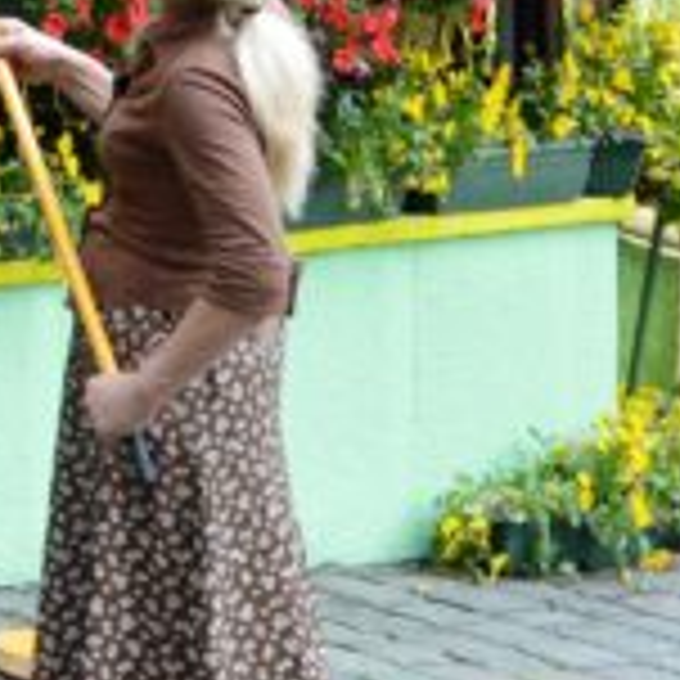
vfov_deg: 8.2
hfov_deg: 7.8
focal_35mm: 207
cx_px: -968
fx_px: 4601
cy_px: -462
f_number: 3.8
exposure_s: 1/100
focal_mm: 24
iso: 100
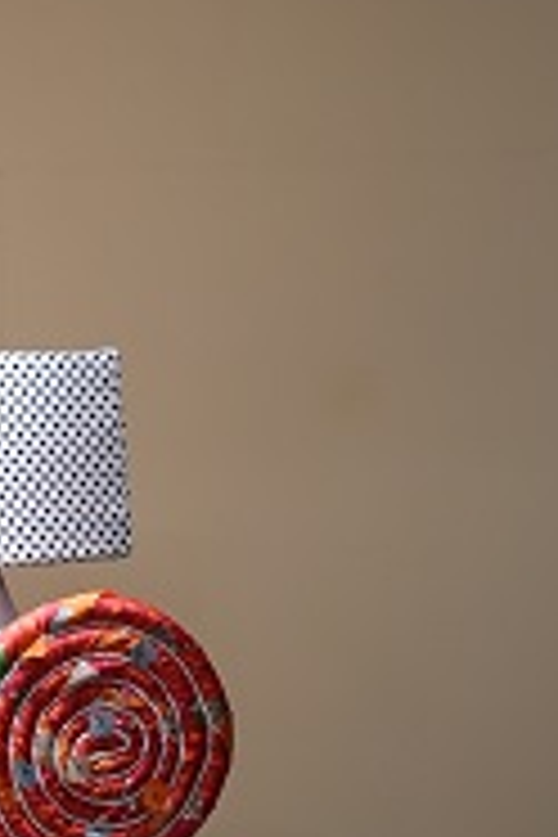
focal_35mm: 113
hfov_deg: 11.7
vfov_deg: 18.0
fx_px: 2627
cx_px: -220
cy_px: 634
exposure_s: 1/160
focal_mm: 35
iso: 500
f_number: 1.4
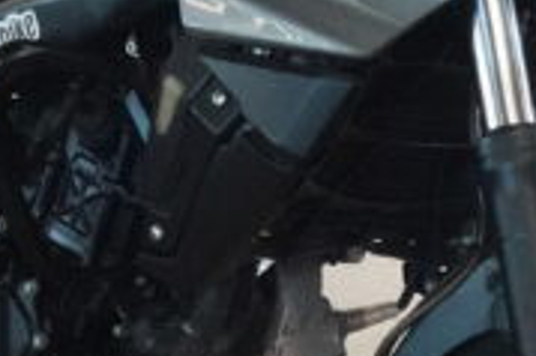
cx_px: 299
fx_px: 4001
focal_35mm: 269
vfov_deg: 5.1
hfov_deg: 7.7
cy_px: 178
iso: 4000
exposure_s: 1/200
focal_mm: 16.92
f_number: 4
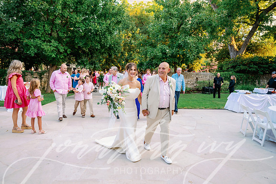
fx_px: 184
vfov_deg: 53.2
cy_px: 92
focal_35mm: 24
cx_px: 138
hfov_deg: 73.7
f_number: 3.5
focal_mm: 24
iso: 320
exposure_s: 1/200
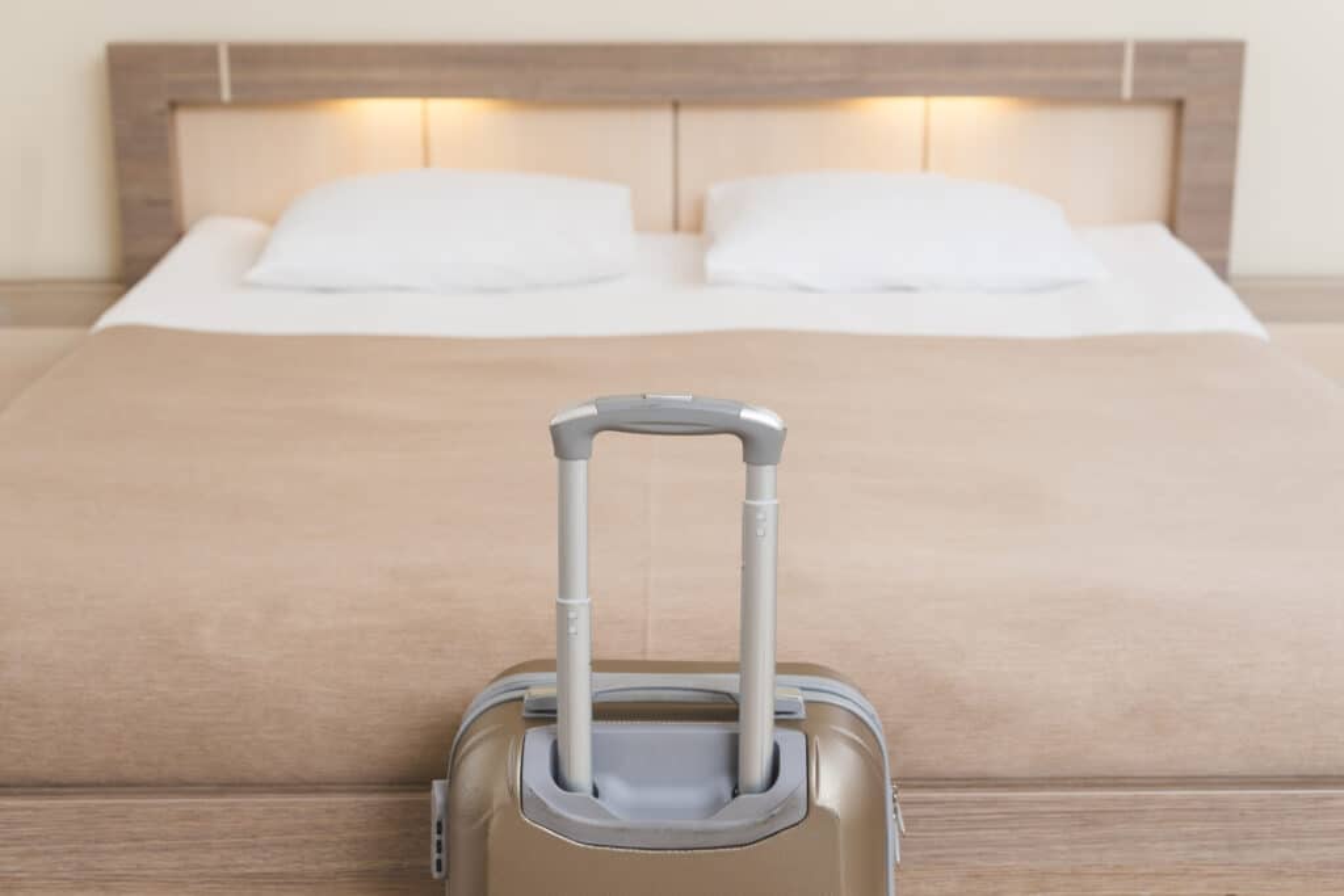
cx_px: 672
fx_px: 1867
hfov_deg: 39.6
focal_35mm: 50
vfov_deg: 27.0
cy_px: 448
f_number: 5
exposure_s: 1/100
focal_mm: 50
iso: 320
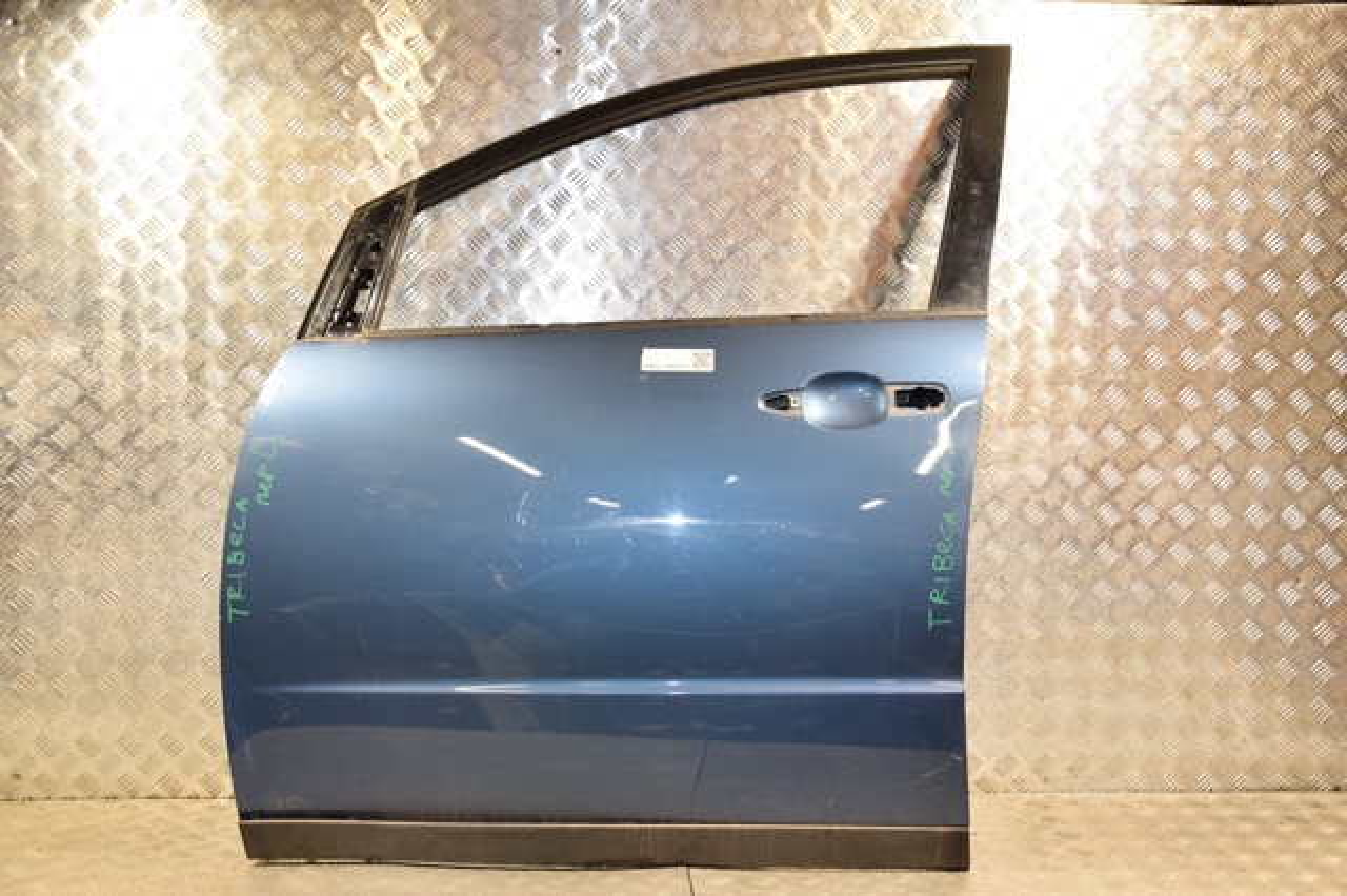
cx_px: 674
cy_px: 448
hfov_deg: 51.3
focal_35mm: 38
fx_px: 1402
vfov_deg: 35.5
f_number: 5
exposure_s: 1/125
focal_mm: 25
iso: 800
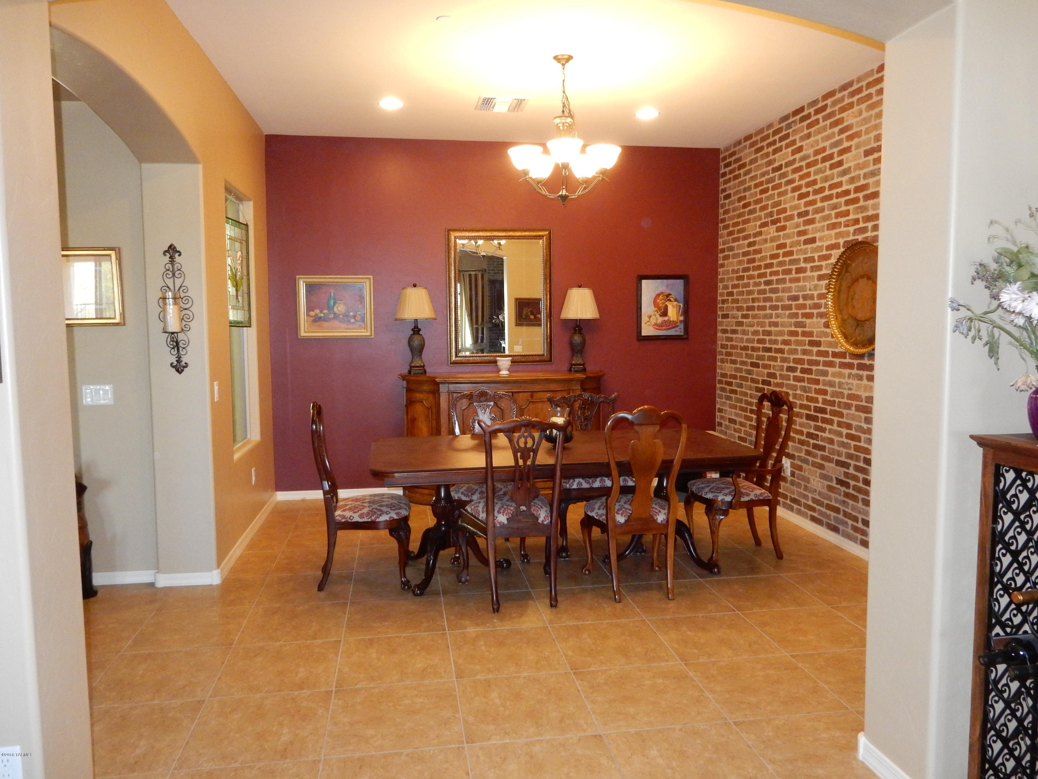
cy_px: 390
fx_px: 750
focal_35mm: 25
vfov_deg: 54.9
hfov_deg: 69.4
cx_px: 519
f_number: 3.7
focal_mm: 4.5
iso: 500
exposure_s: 1/30
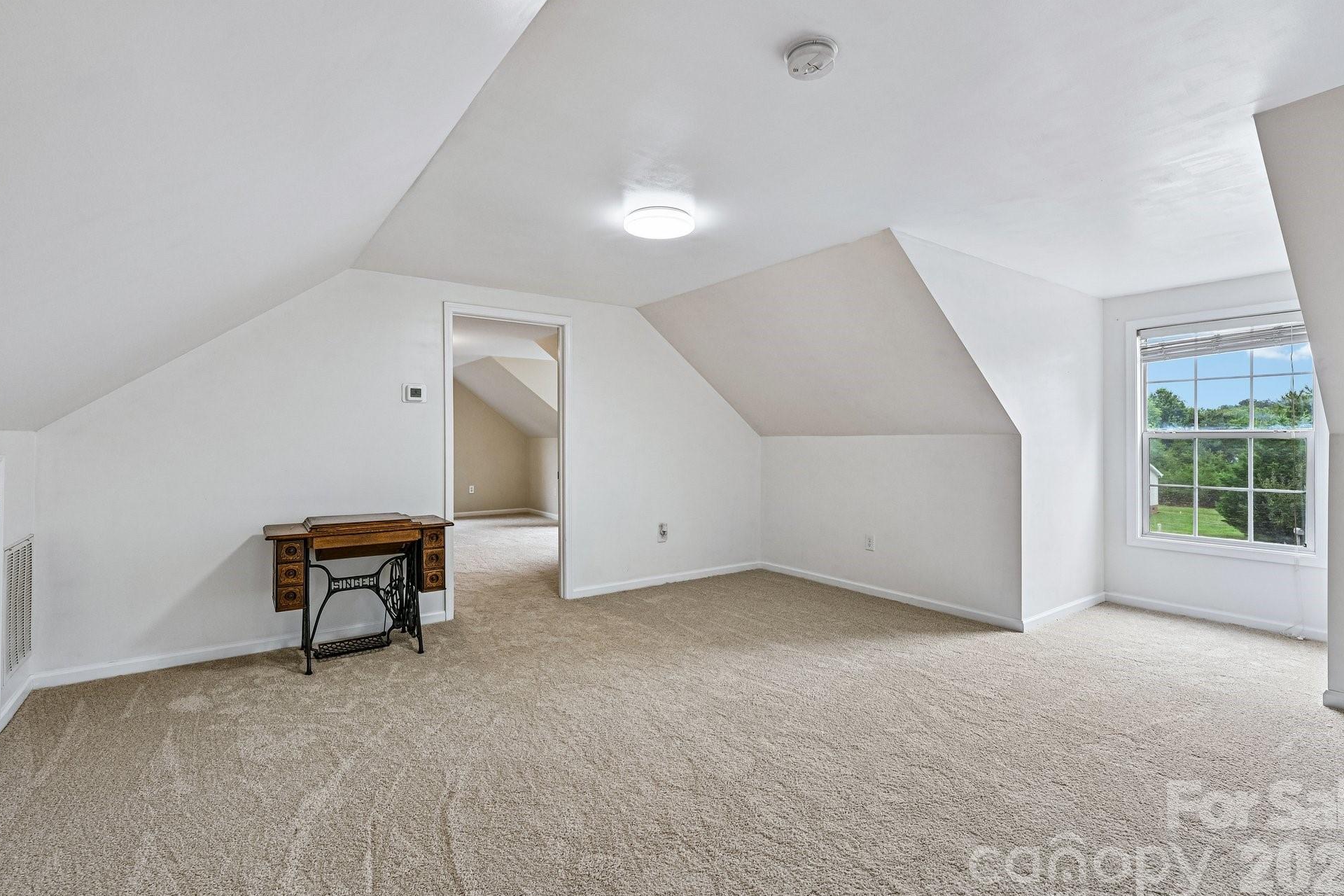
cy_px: 440
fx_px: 617
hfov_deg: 94.9
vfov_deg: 71.9
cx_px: 673
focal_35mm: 17
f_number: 8
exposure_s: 1/13
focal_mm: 15.5
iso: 400
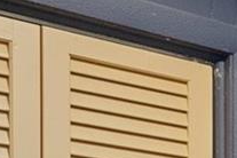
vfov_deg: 8.5
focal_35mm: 147
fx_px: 968
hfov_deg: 9.1
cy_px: 389
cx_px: 828
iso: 320
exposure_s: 1/1.67
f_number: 9
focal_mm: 19
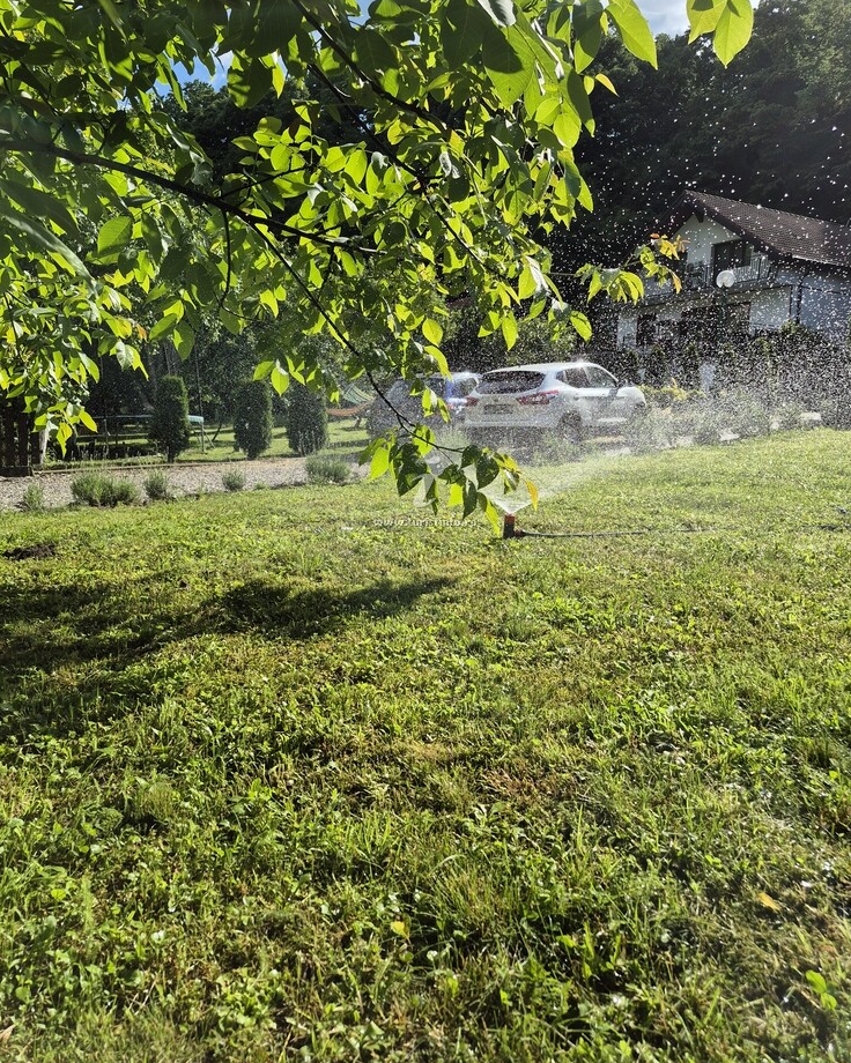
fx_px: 787
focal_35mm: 25
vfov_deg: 68.0
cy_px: 500
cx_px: 436
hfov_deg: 56.8
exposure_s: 1/1876
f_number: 1.8
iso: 25
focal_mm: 5.4
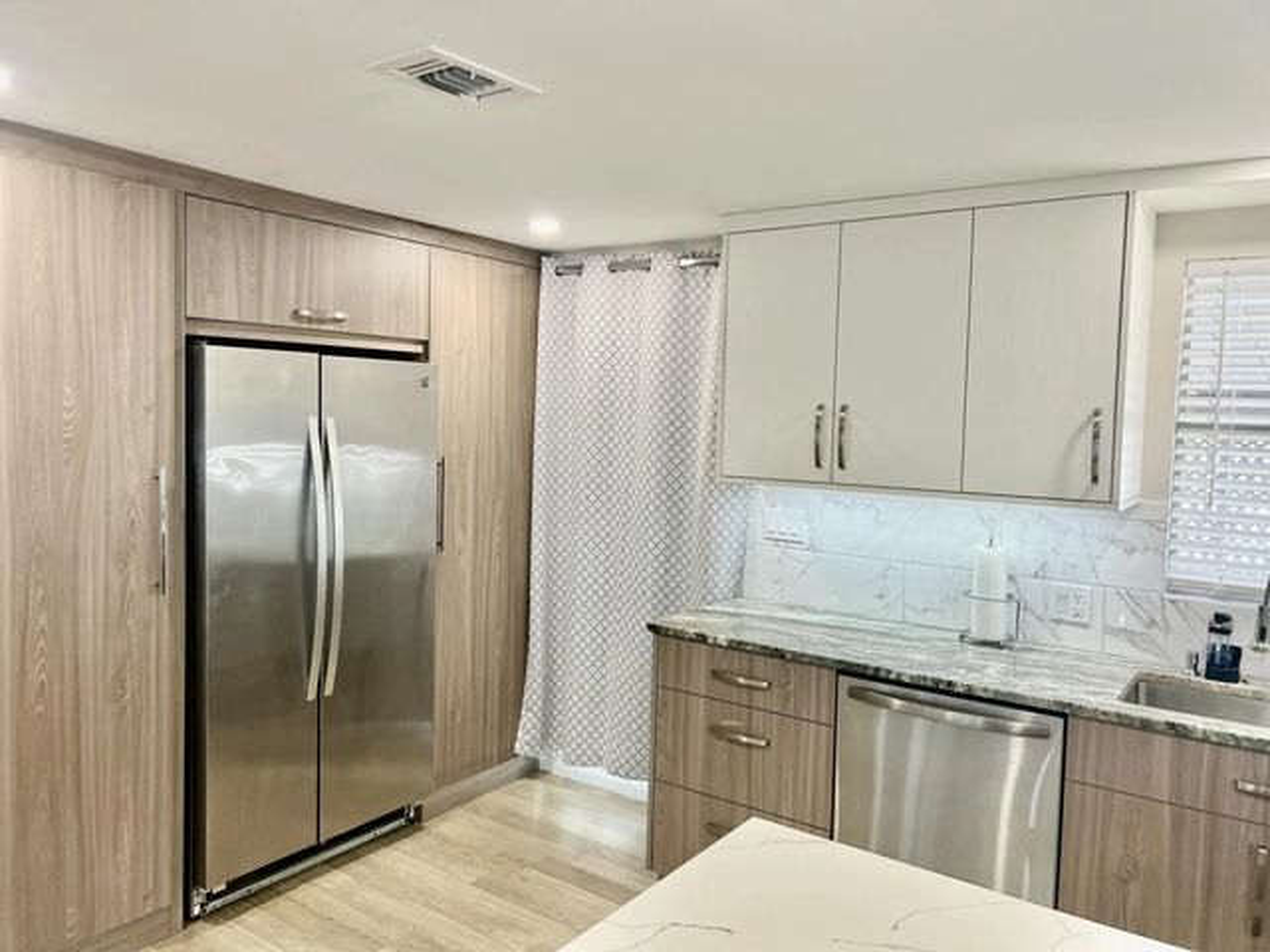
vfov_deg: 53.1
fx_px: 954
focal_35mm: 26
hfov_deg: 67.3
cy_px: 476
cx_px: 635
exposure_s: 1/60
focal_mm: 5.7
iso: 80
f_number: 1.5
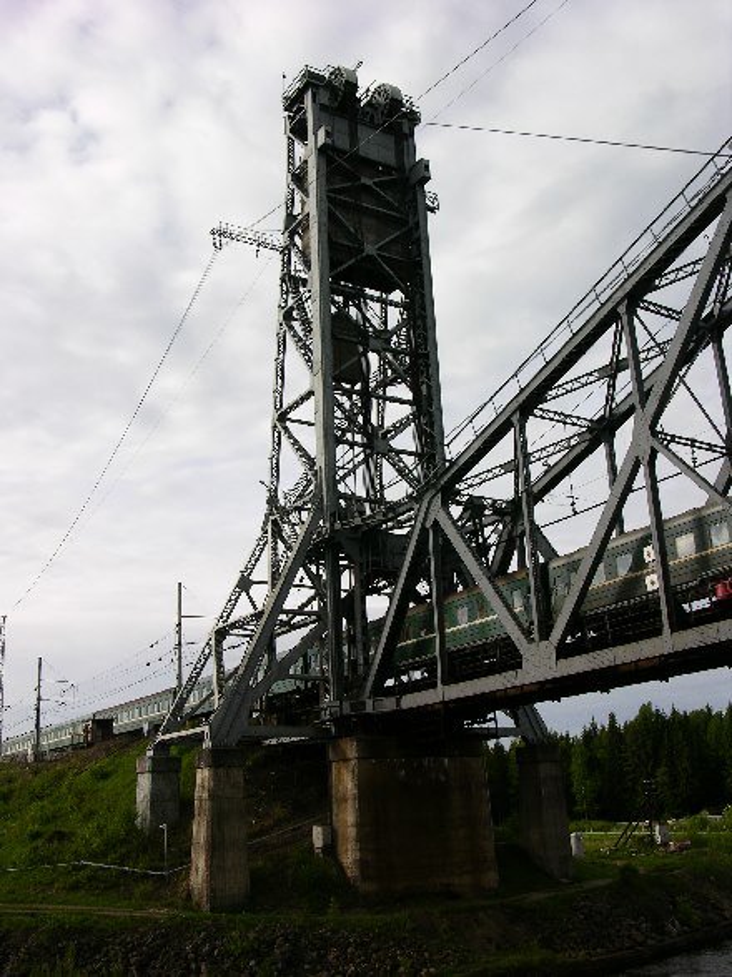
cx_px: 366
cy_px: 488
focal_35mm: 35
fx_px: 987
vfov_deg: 52.6
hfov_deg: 40.7
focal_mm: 9
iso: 50
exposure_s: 1/157
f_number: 8
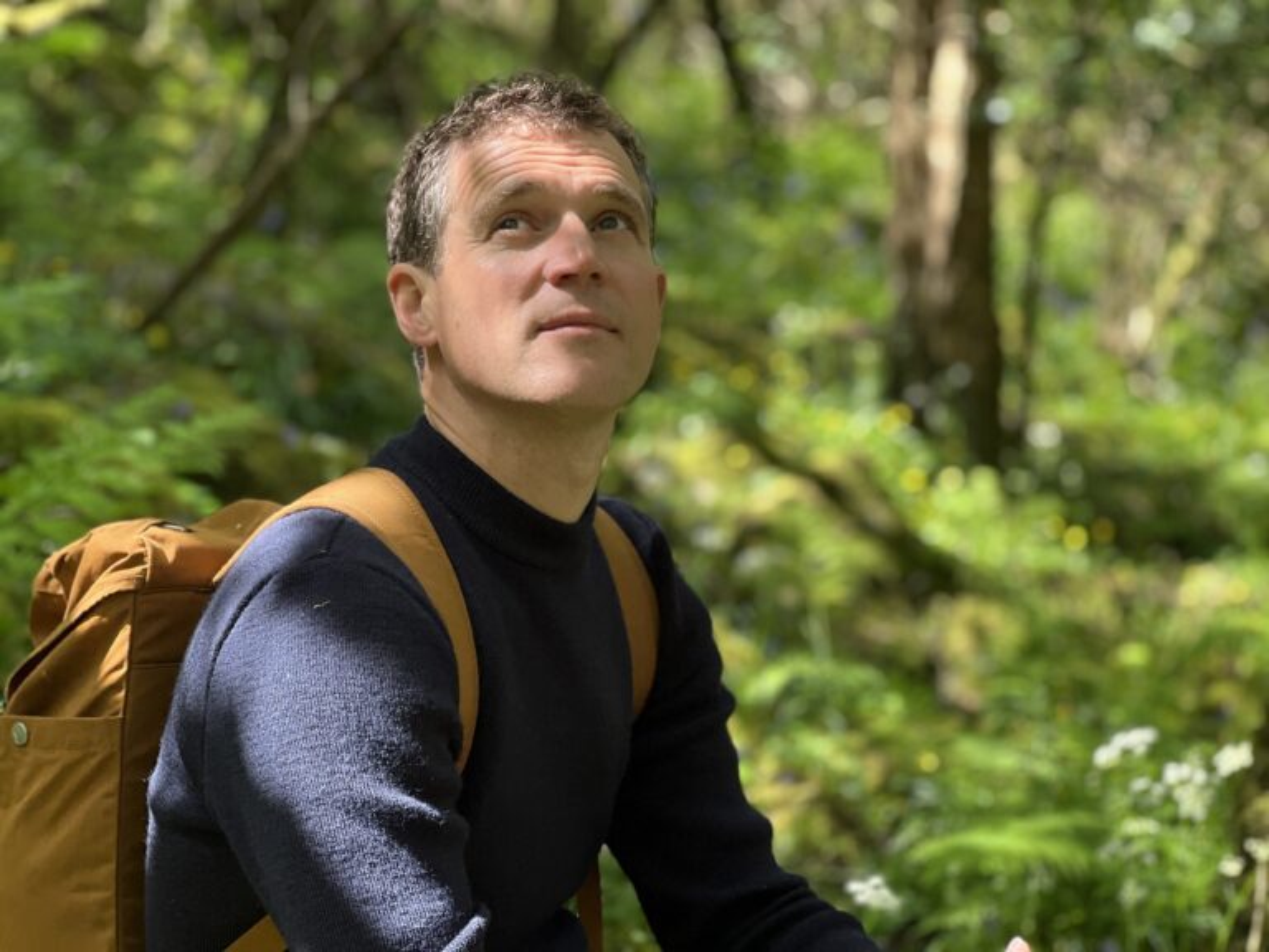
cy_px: 476
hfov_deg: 25.3
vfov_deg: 19.1
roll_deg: +2.5
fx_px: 2823
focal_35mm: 77
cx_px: 634
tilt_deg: -1.6
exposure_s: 1/121
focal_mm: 9
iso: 50
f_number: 2.8
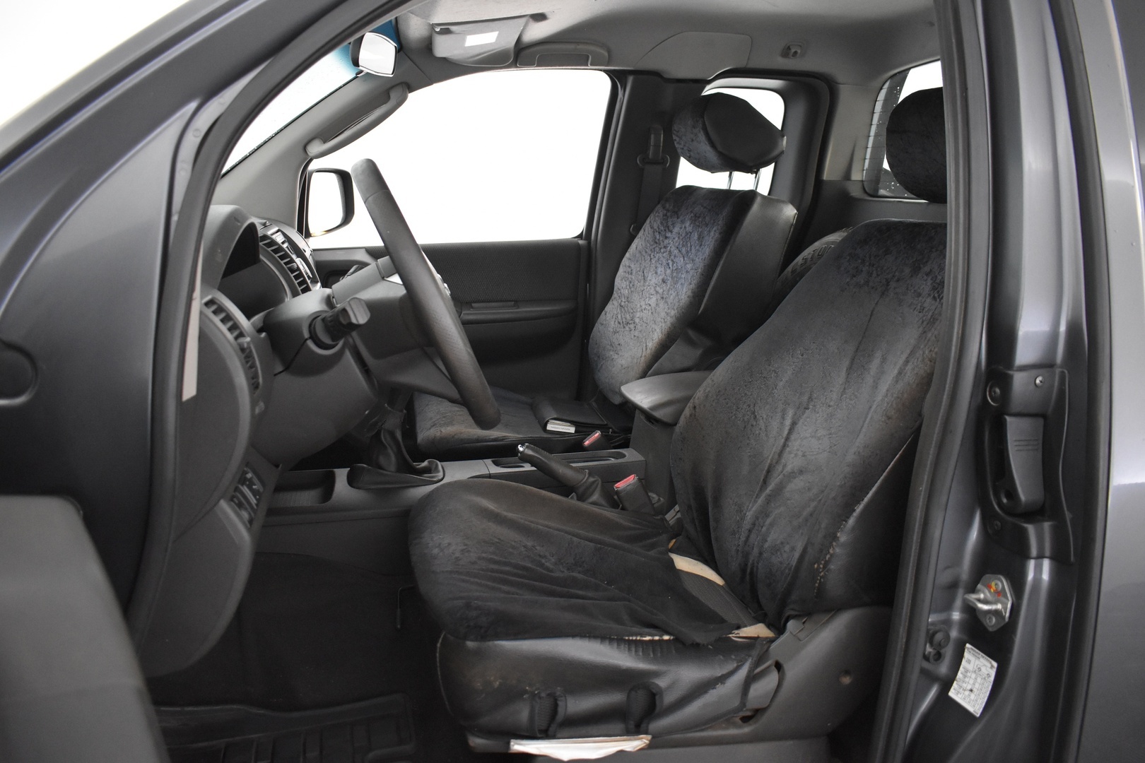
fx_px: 859
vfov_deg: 47.9
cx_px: 572
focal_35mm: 27
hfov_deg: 67.4
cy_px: 382
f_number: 3.5
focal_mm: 18
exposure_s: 1/30
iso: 2800
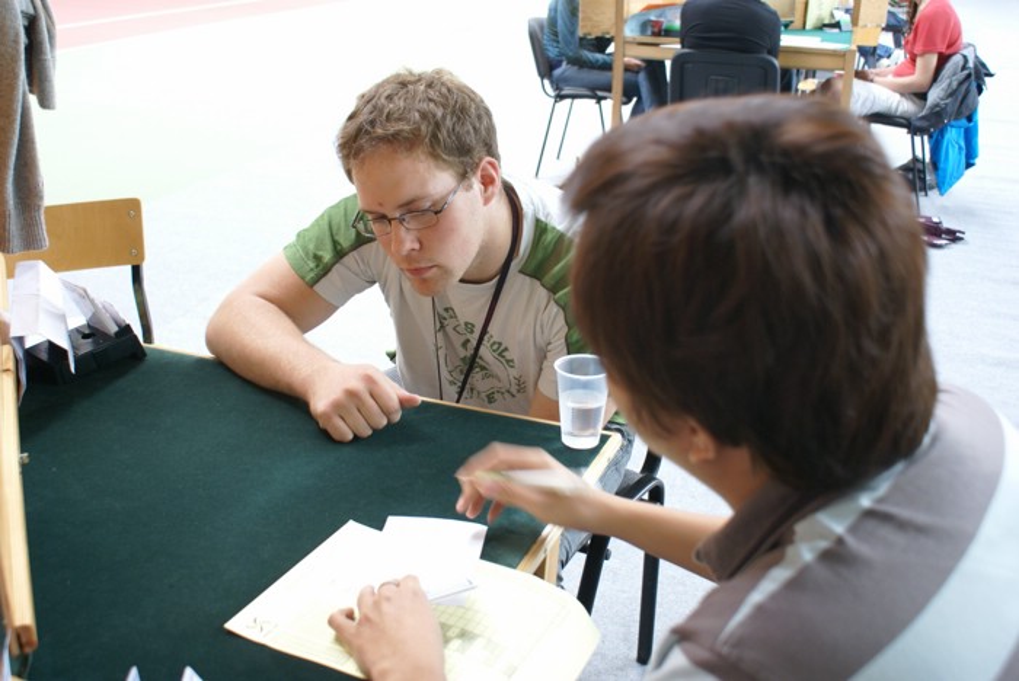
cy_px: 340
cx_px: 510
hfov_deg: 49.5
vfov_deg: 34.3
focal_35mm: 39
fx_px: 1105
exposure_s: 1/20
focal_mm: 26
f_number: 4.5
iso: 250
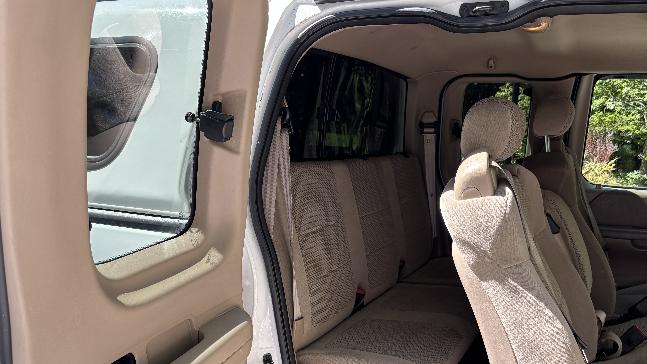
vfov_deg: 36.1
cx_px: 334
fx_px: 549
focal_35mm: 32
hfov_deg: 61.0
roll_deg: -1.2
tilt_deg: -17.7
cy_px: 261
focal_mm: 5.96
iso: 50
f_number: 1.6
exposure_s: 1/373
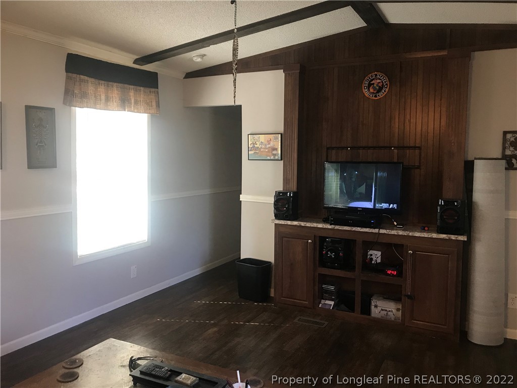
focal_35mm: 28
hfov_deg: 63.4
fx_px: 418
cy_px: 194
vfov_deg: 49.7
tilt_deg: -3.8
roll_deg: -0.3
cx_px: 258
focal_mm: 3.99
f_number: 1.8
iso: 40
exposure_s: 1/15
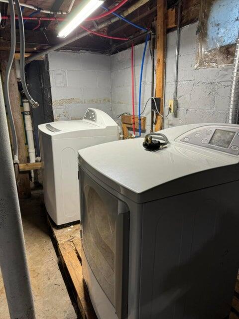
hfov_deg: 56.8
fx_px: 221
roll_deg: +0.6
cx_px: 120
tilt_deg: -16.4
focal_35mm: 24
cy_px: 160
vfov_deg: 71.6
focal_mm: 6.76
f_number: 1.78
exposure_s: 1/60
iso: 125
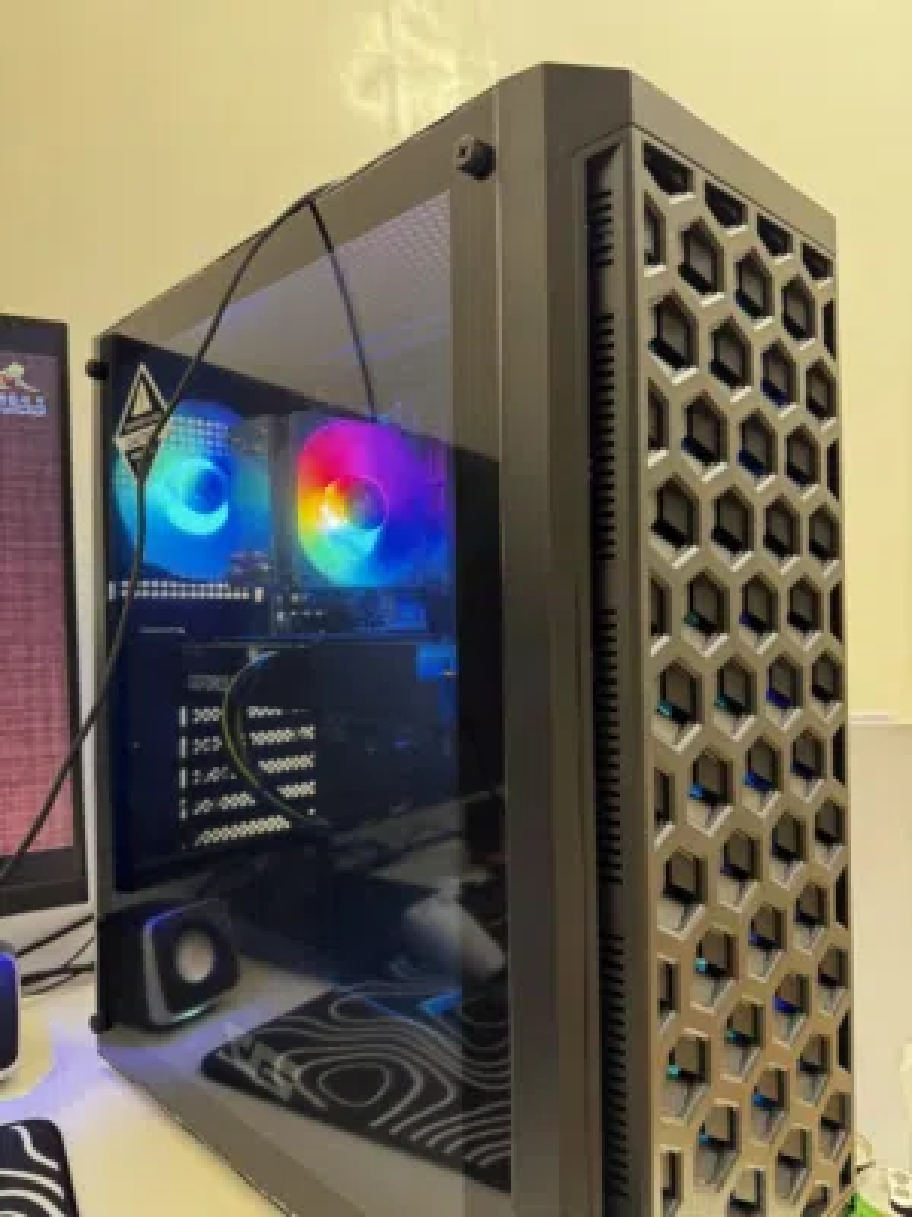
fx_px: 843
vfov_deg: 71.6
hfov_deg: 56.8
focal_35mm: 24
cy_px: 608
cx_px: 456
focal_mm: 6.76
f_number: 1.78
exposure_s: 1/40
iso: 800
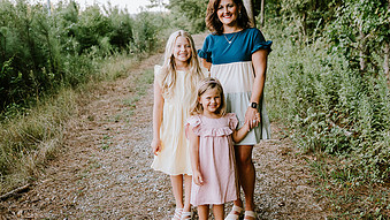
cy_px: 94
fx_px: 445
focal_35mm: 43
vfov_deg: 27.7
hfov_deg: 47.0
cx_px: 239
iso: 320
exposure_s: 1/250
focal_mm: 24
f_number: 2.2
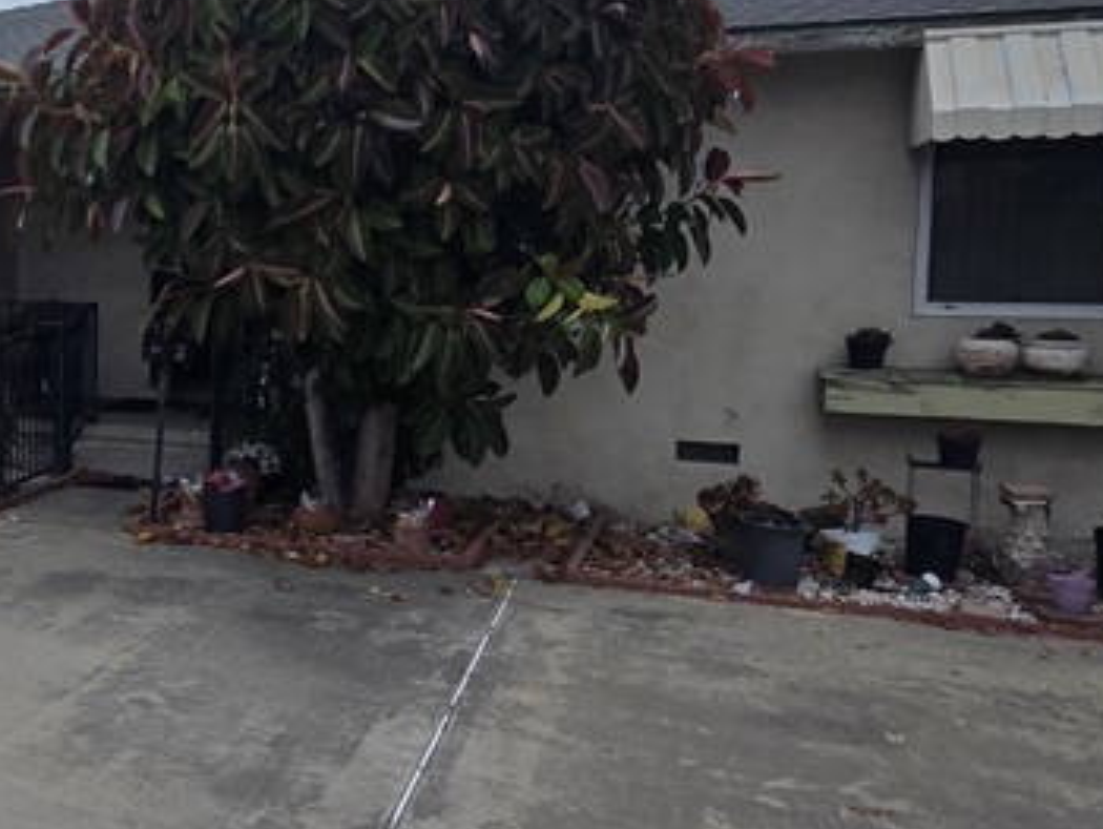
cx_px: -13
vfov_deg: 37.7
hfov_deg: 42.0
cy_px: 353
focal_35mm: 38
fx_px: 1212
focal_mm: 2.2
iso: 50
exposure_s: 1/3935
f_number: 2.2
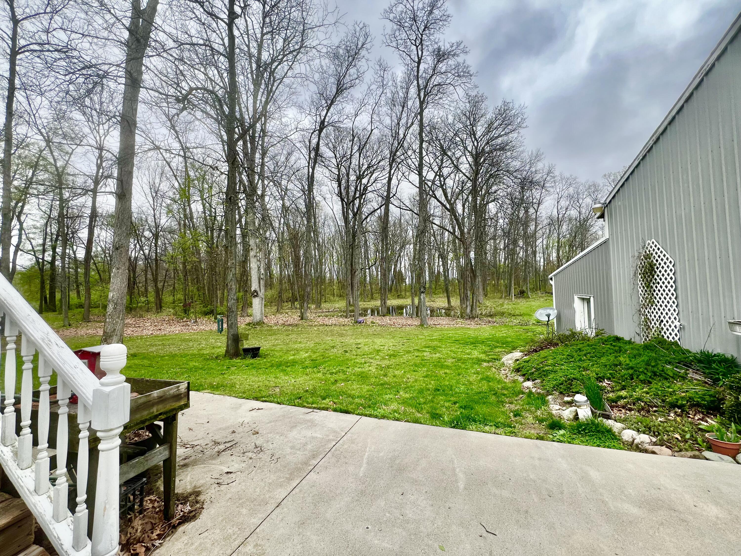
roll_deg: +2.2
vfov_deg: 89.9
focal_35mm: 13
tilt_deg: +2.5
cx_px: 370
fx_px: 278
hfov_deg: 106.2
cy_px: 278
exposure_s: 1/630
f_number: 1.8
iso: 32
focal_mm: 1.57
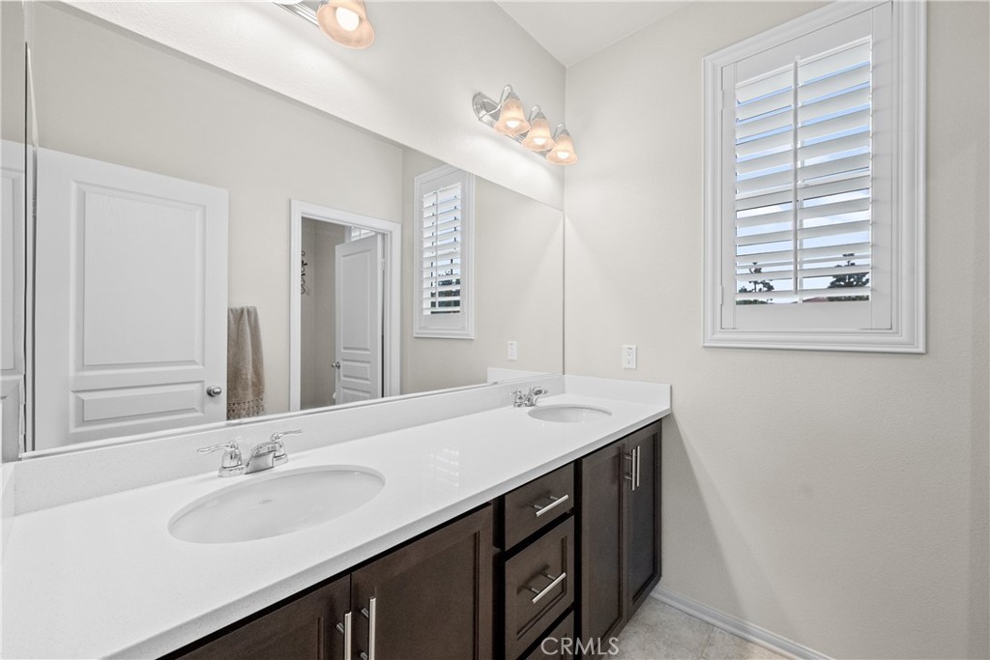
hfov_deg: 104.2
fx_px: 385
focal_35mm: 14
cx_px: 495
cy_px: 330
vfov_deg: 81.2
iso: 2000
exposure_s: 1/125
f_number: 8
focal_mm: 14
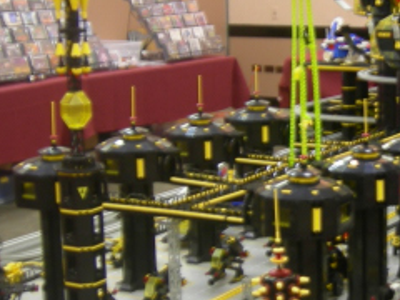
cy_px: 130
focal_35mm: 96
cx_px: 382
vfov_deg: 15.4
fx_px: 1109
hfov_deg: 19.9
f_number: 2.7
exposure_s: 1/4
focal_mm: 7.5
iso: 76
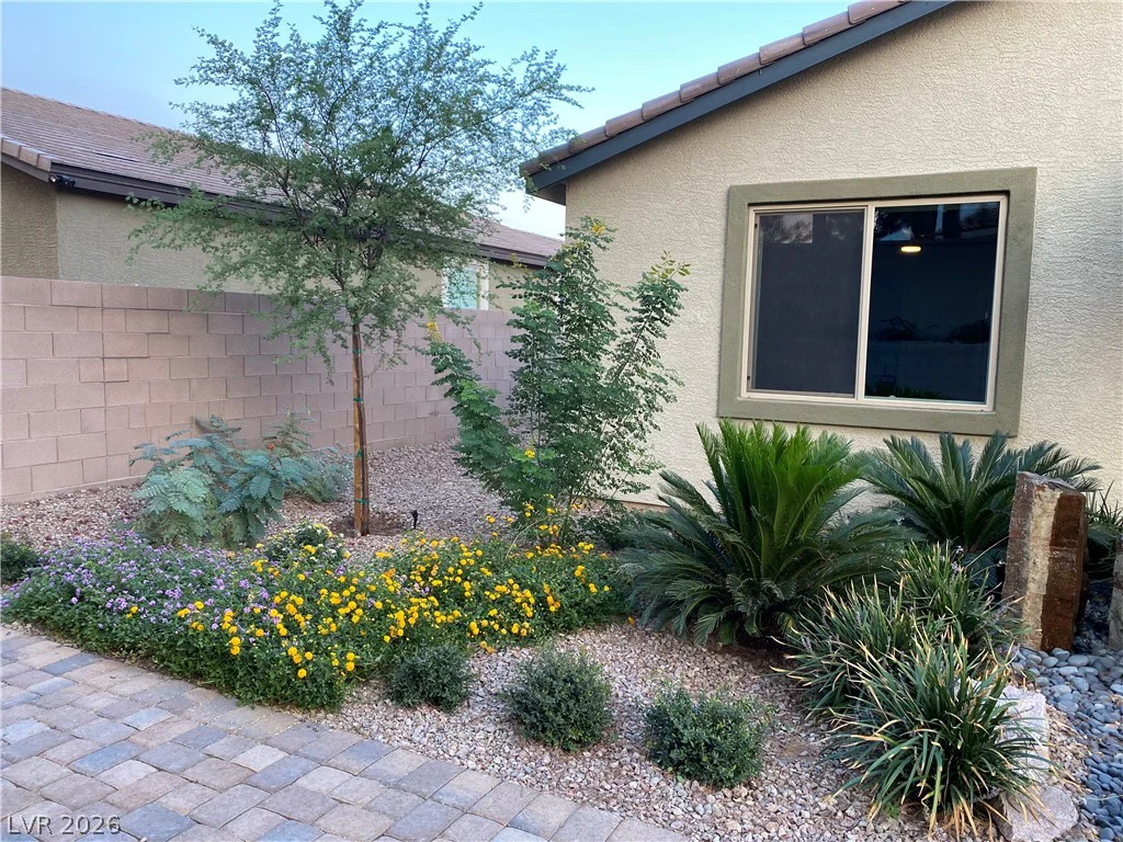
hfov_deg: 67.3
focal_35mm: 26
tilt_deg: -4.3
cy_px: 421
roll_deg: -1.8
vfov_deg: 53.1
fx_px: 843
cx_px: 562
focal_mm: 4.25
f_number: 1.8
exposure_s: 1/122
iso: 50
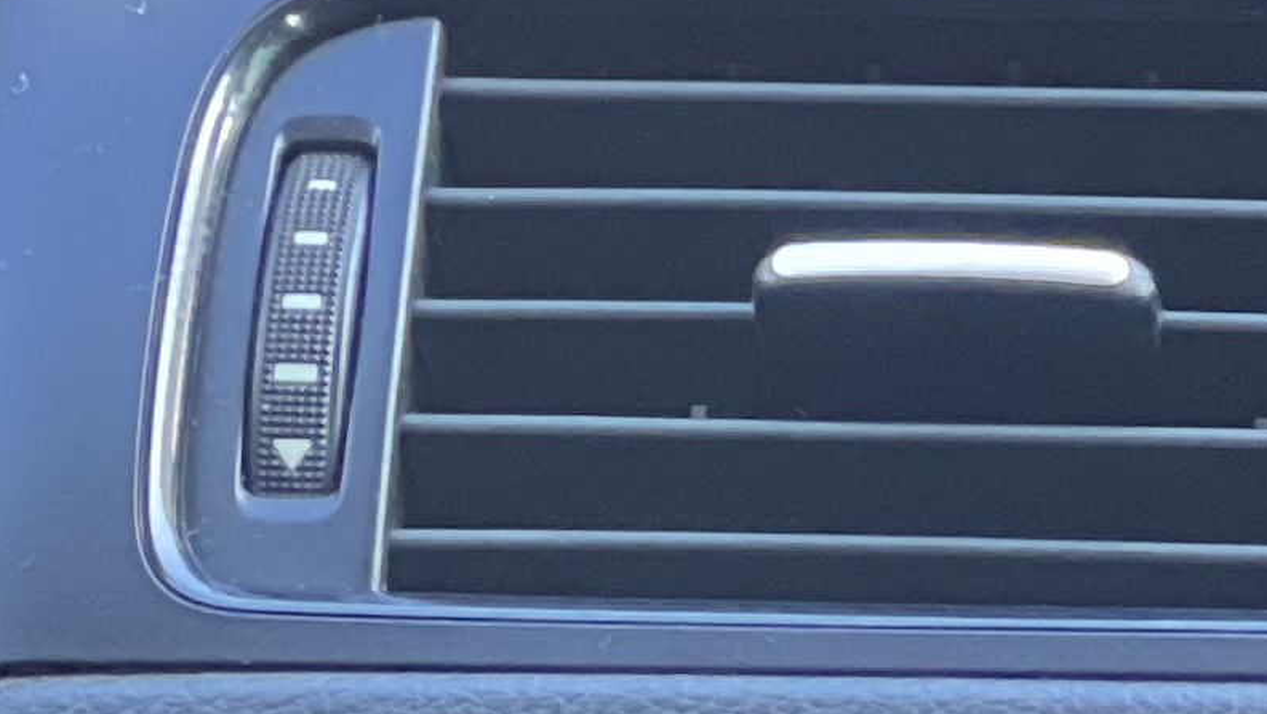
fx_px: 14349
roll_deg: -2.9
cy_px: 1564
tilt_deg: -13.5
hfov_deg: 5.0
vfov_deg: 2.8
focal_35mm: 427
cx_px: 1609
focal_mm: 9
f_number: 2.8
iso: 400
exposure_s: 1/36
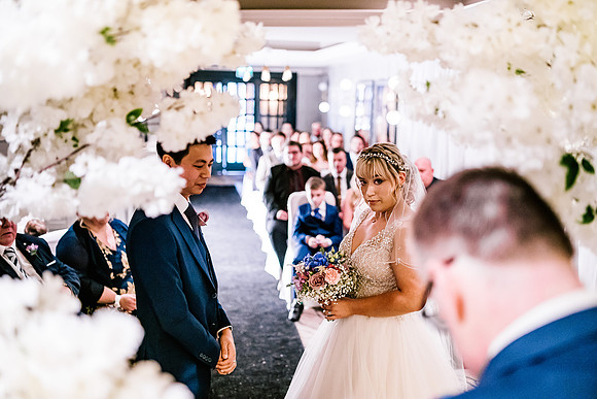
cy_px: 200
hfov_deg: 53.8
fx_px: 588
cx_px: 298
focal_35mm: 35
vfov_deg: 37.4
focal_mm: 35
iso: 3200
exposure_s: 1/250
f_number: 1.6
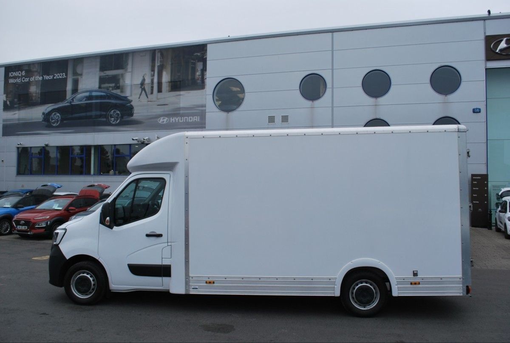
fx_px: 426
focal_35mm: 30
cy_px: 172
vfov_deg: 43.8
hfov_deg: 61.8
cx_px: 255
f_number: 6.3
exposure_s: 1/160
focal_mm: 20
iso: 100
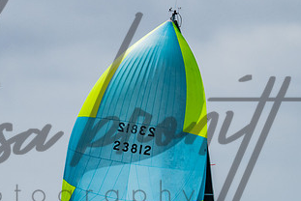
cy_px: 106
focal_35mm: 341
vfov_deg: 4.0
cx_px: 204
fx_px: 2854
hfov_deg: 6.0
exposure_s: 1/3200
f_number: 6.3
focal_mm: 110
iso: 200
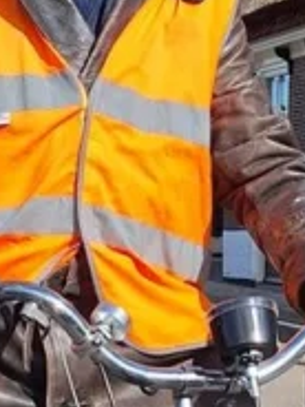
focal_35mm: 128
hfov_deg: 11.6
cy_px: 334
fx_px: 1504
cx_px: 148
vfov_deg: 15.3
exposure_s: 1/2755
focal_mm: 5.54
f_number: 1.8
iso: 40
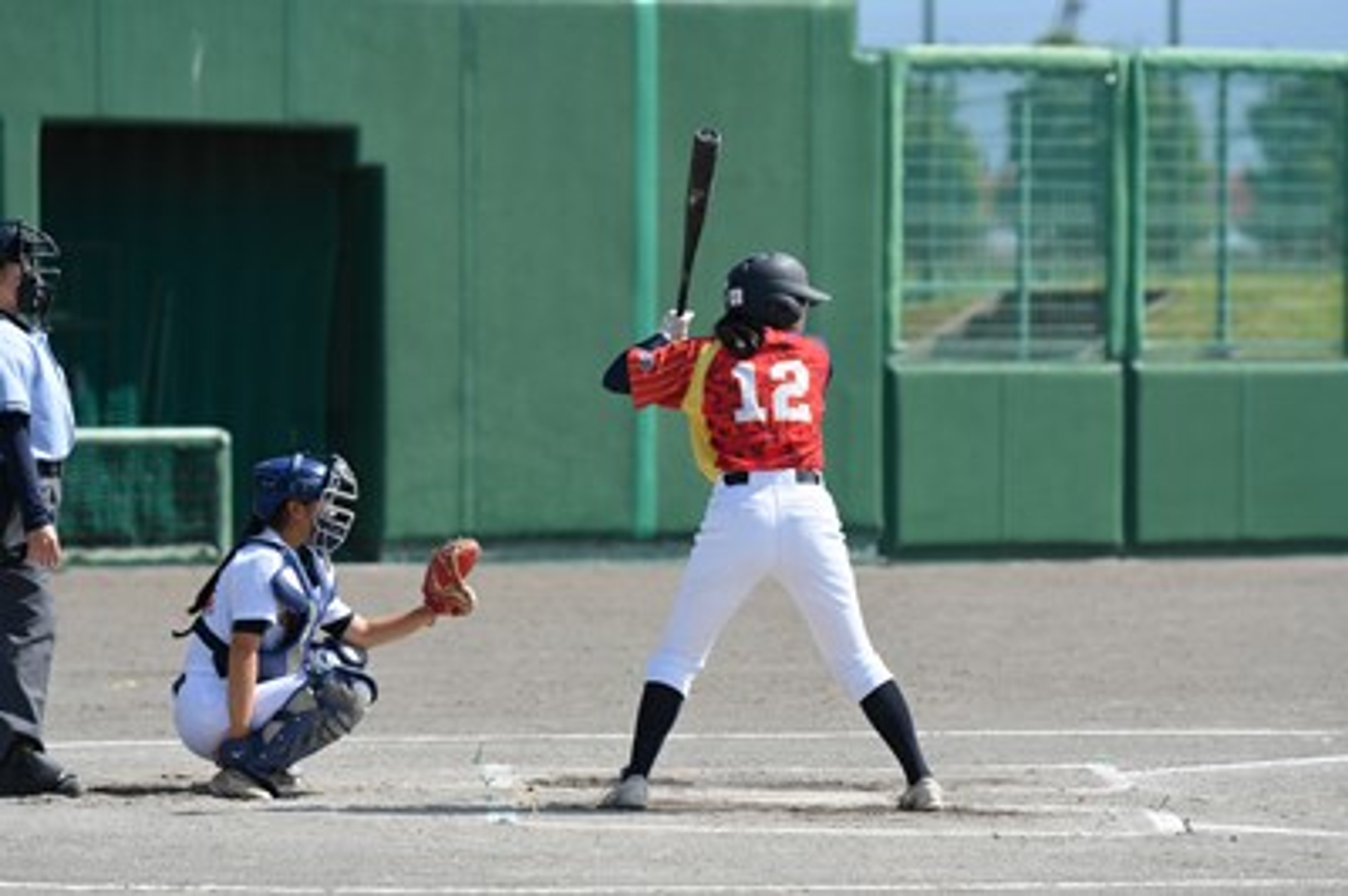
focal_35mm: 255
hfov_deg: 8.1
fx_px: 9540
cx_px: 674
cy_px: 448
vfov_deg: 5.4
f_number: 4
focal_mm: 170
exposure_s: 1/2000
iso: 180
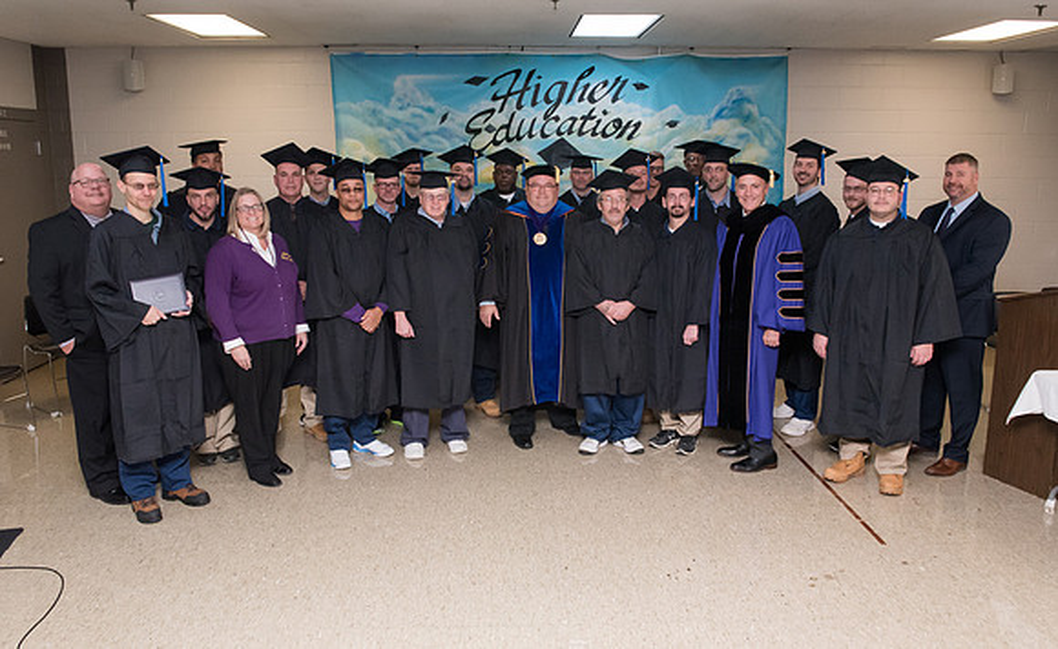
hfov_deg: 64.0
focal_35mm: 30
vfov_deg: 42.0
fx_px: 847
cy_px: 317
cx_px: 538
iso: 4000
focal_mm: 27
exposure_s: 1/200
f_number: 8
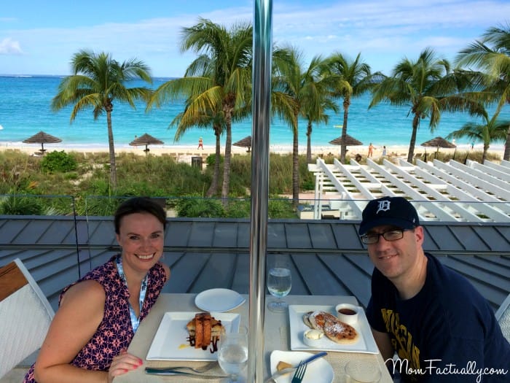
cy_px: 192
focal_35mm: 29
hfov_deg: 61.7
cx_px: 255
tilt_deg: -18.0
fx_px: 427
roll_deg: -1.4
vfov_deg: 48.2
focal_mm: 4.15
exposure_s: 1/1866
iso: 32
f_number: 2.2
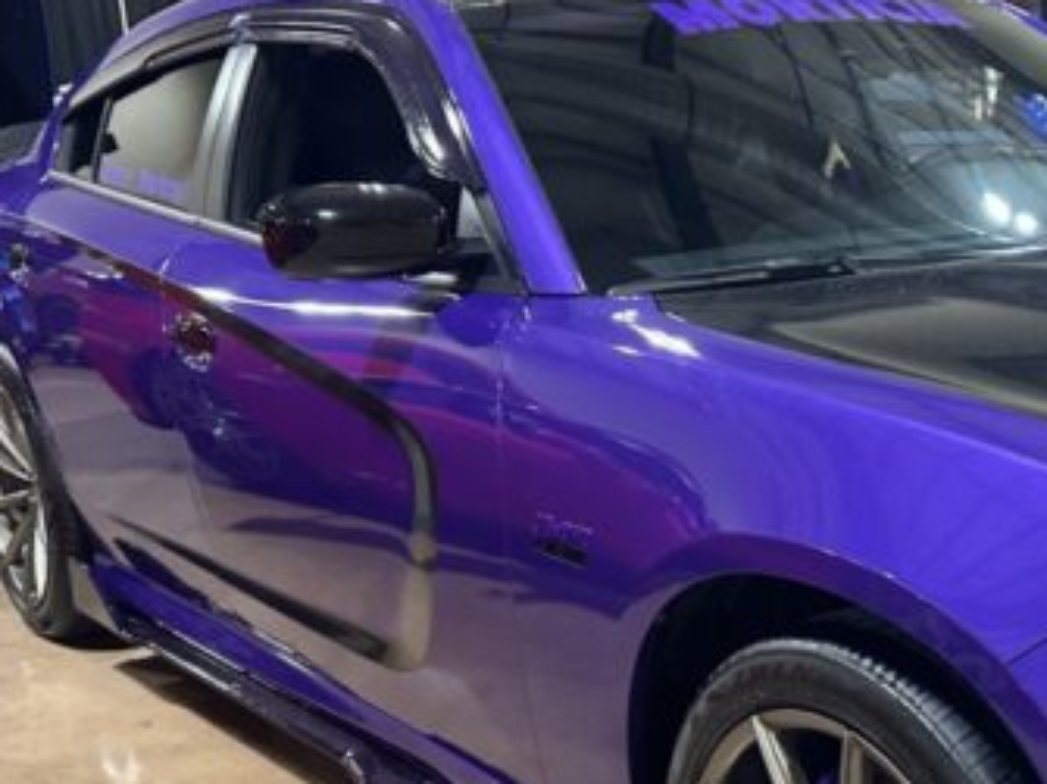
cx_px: 913
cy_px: 618
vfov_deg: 26.1
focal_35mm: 55
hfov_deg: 33.4
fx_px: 1663
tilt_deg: -17.0
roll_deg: +1.5
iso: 800
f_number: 1.78
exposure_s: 1/60
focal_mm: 6.86
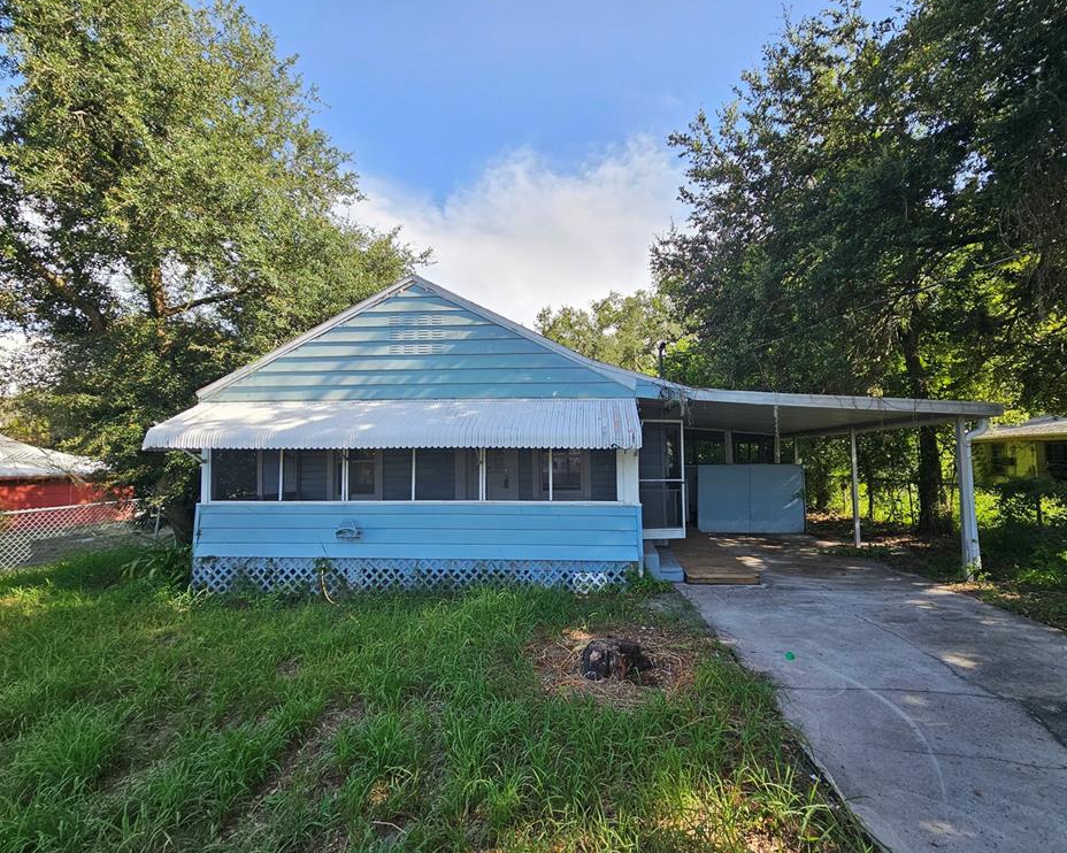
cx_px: 570
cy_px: 428
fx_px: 442
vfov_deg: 88.0
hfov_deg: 100.6
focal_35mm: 14
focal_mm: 2.2
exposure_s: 1/647
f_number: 2.2
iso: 50
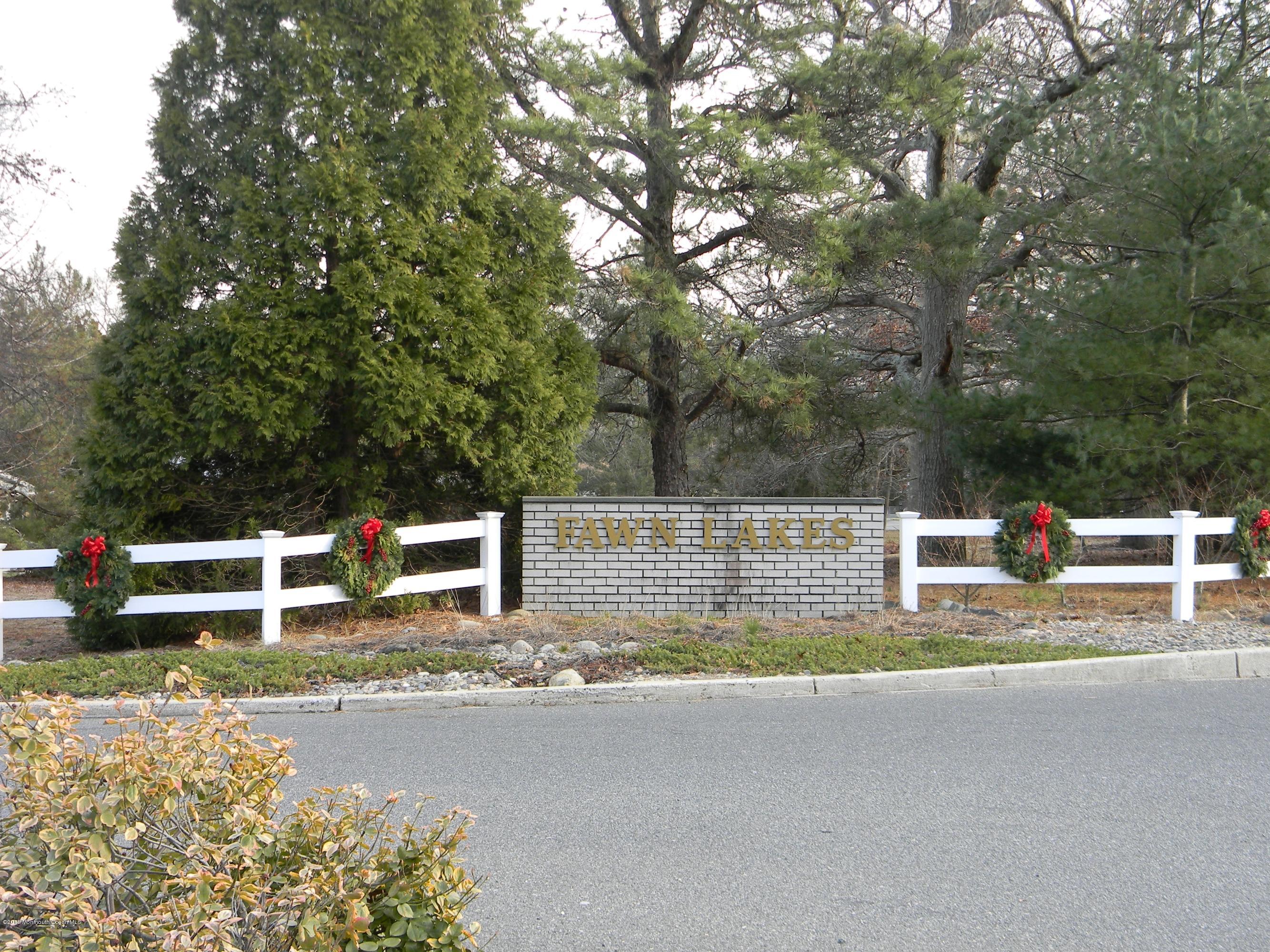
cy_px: 476
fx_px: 2054
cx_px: 635
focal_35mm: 56
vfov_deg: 26.1
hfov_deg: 34.4
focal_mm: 10.1
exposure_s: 1/57.6
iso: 80
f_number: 4.1
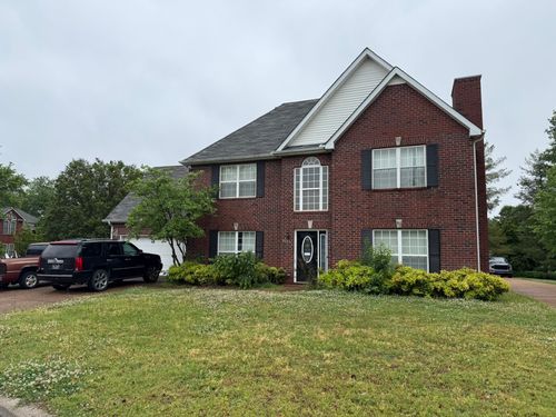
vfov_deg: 56.8
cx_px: 278
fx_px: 385
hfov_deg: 71.6
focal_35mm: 24
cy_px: 208
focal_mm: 6.76
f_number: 1.78
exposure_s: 1/1855
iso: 80
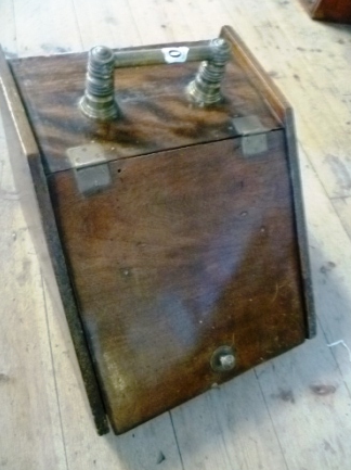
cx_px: 180
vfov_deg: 61.7
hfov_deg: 48.2
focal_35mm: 29
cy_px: 239
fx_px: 393
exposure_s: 1/13
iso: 800
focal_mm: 5
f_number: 2.8
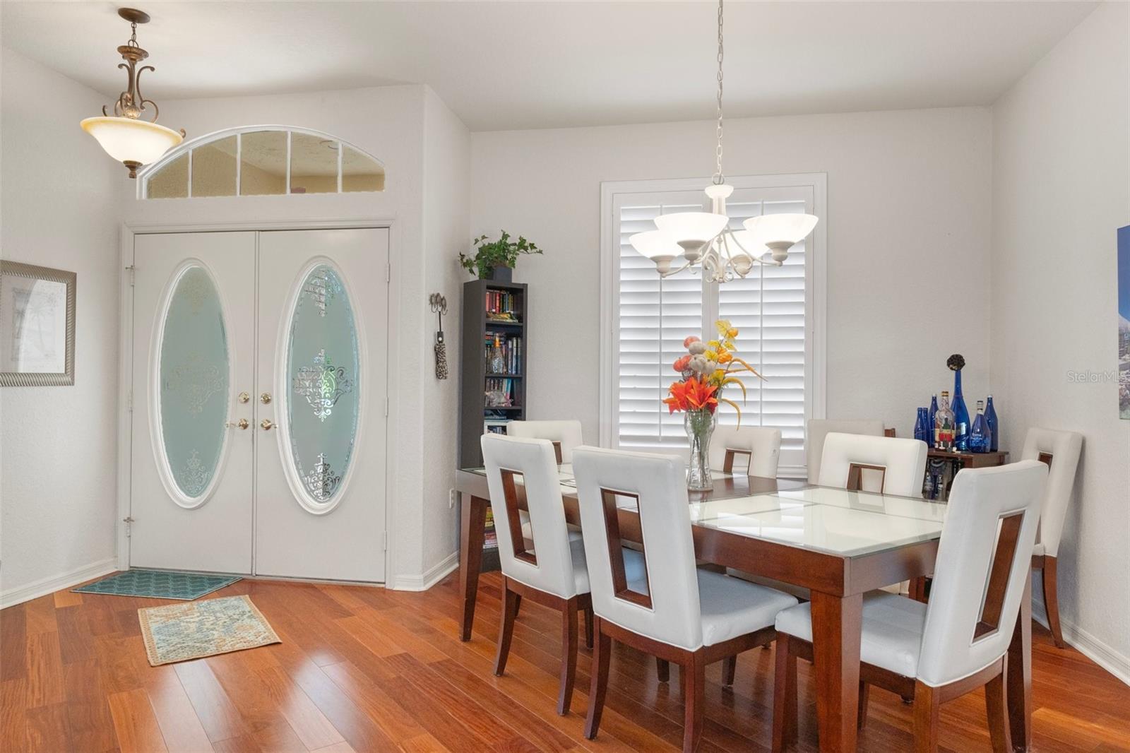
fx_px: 706
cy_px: 376
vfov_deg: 56.1
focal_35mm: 22
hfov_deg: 77.3
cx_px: 565
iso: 320
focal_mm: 15
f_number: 8
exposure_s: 1/6
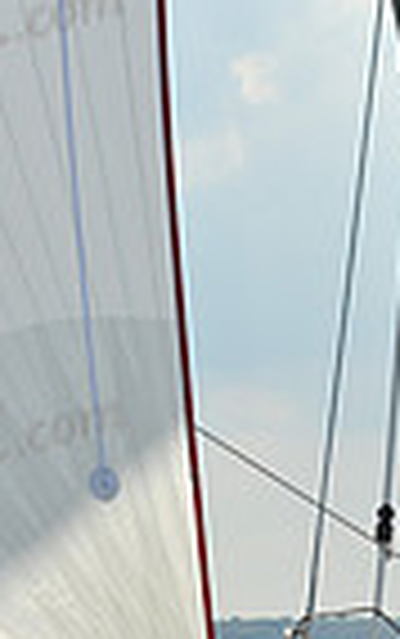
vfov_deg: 7.2
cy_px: 650
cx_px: 360
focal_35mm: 292
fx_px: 5083
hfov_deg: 4.5
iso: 320
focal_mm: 70
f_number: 8
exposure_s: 1/1600
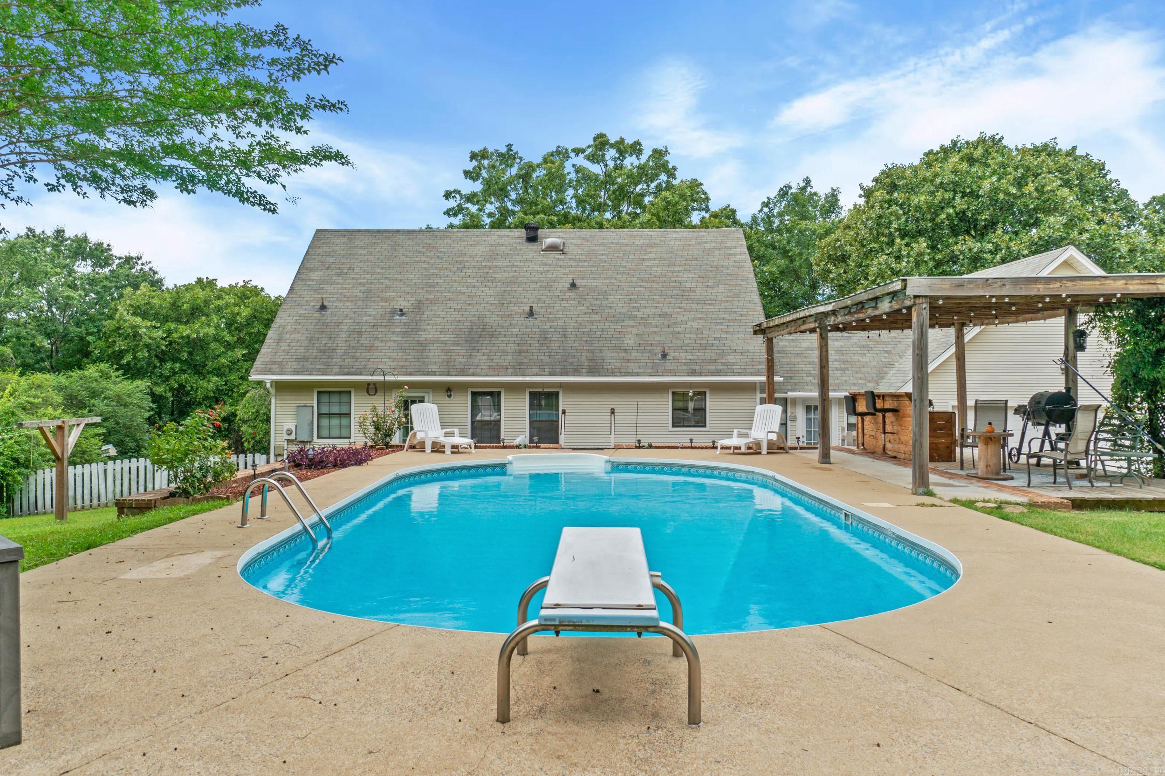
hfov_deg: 67.4
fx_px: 874
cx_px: 582
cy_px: 388
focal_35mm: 27
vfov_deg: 47.9
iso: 250
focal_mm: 18
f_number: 9
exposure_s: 1/125
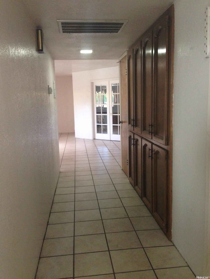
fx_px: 267
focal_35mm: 33
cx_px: 105
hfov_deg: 42.9
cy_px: 140
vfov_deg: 55.4
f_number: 2.4
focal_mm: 4.12
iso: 250
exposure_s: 1/20
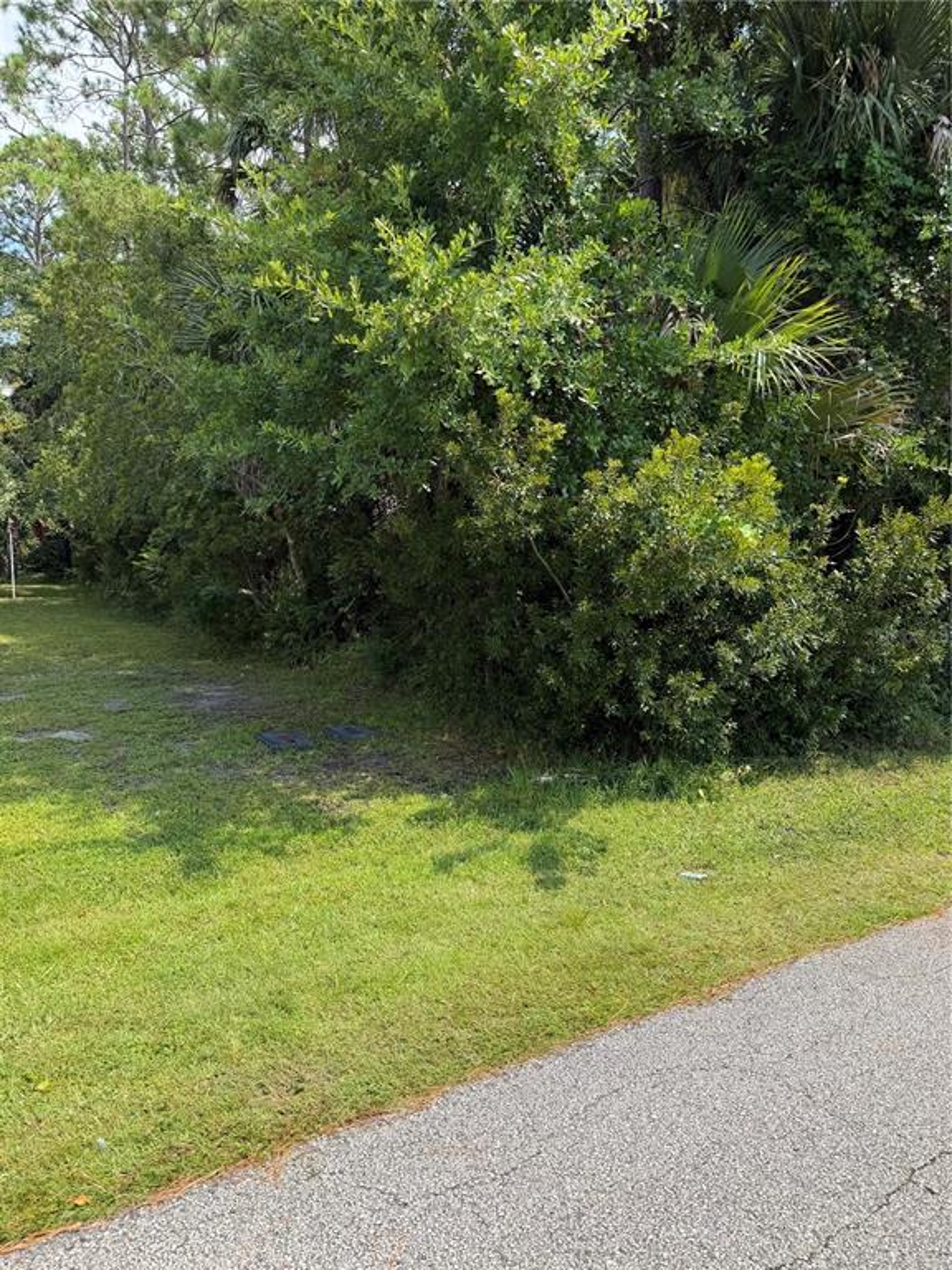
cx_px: 476
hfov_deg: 56.8
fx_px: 880
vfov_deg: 71.6
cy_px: 635
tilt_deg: -6.6
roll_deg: +0.0
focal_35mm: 24
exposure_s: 1/1689
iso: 80
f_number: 1.78
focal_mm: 6.76
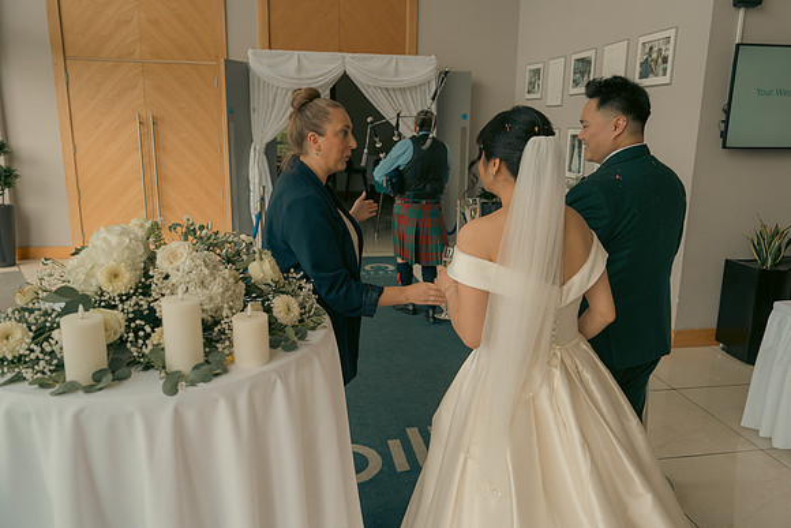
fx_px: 593
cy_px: 264
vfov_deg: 48.0
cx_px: 396
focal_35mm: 27
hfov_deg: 67.4
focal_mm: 27
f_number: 3.5
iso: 160
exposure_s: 1/160
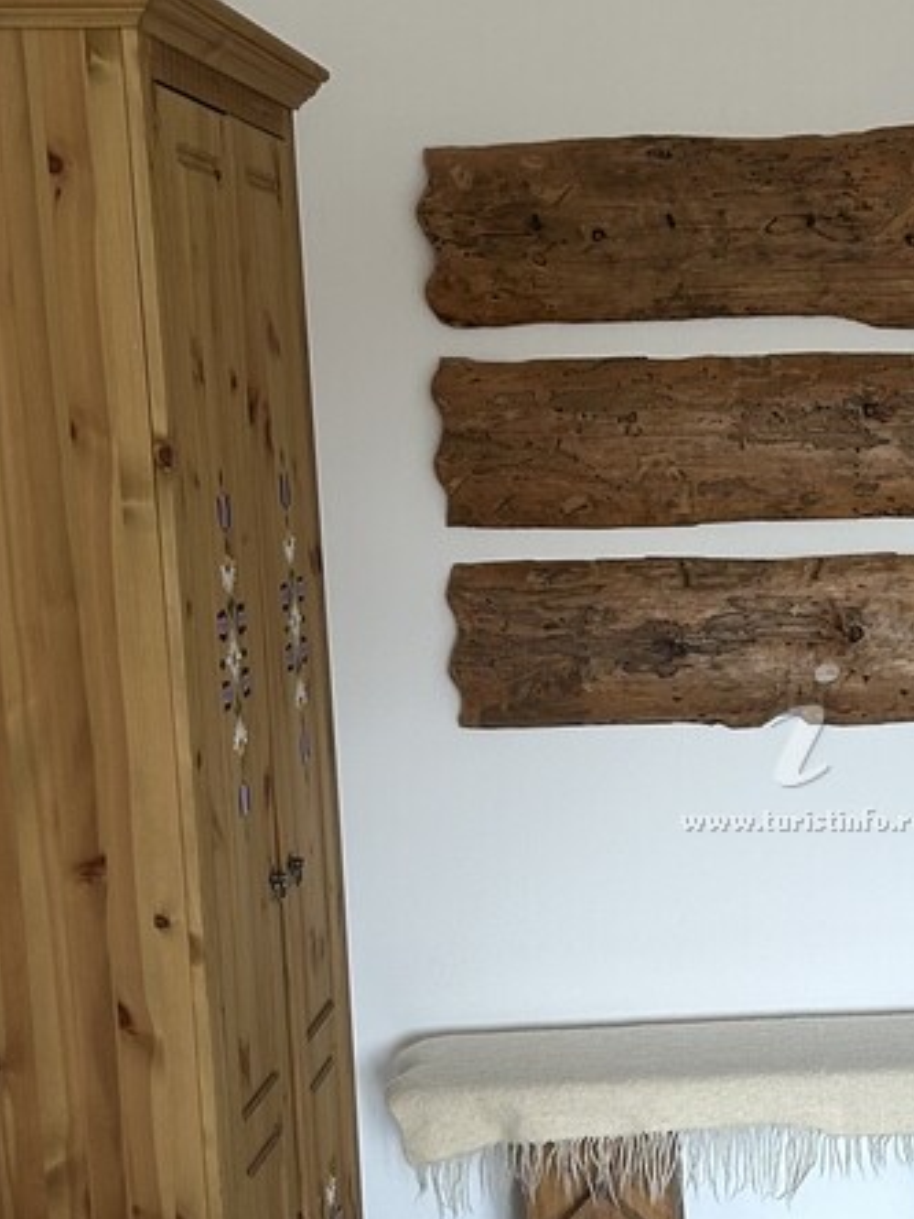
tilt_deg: -11.5
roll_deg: +0.2
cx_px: 848
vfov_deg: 32.0
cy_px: 788
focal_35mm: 60
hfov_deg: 23.7
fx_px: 2112
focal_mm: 5.7
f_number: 1.5
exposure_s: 1/107
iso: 125
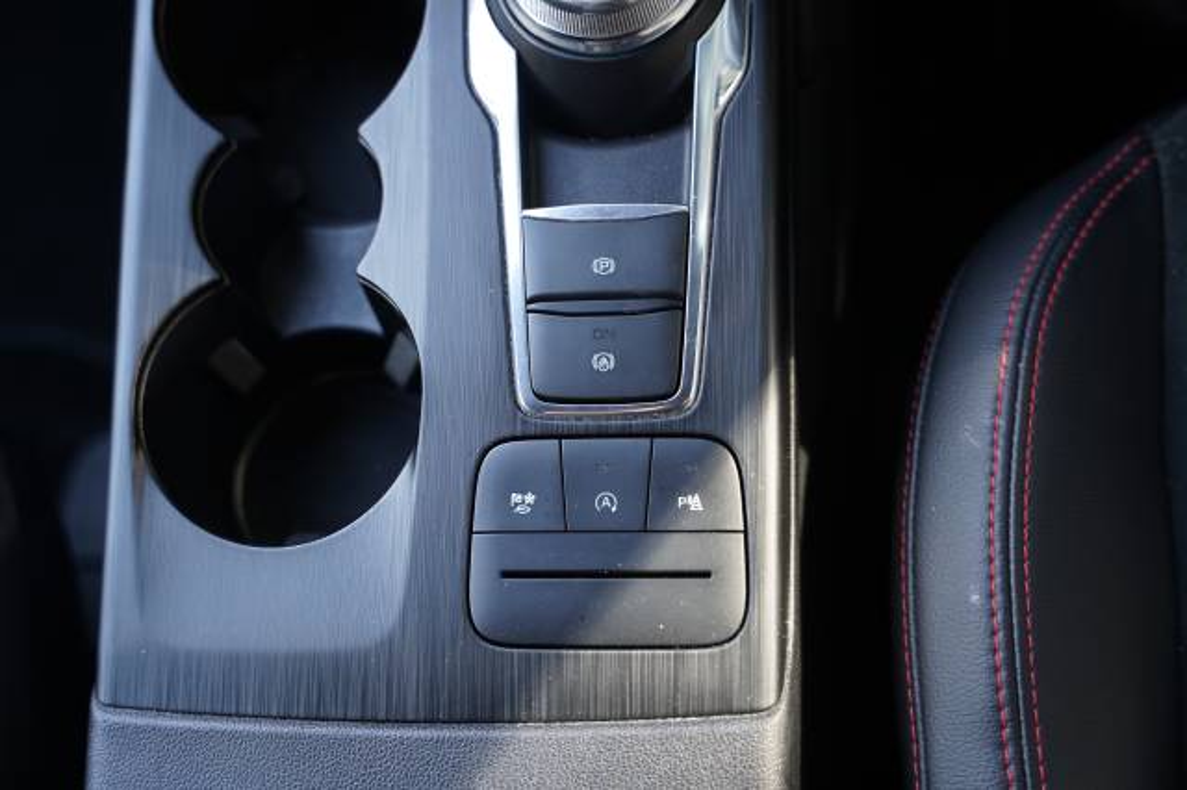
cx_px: 594
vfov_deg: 31.3
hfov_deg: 45.6
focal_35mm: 43
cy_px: 395
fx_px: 1410
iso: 800
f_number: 2.8
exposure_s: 1/60
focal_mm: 42.8
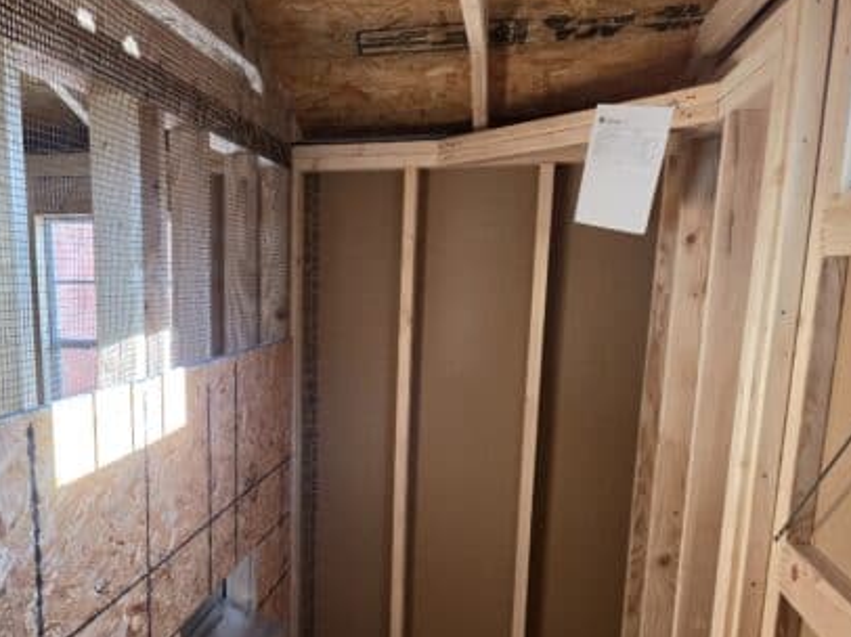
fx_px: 835
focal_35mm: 34
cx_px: 287
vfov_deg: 41.0
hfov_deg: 53.0
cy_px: 446
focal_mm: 5.4
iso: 160
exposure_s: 1/180
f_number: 1.8
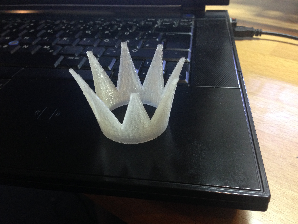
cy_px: 112
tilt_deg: -34.4
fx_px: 284
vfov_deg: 42.9
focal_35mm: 33
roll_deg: +3.7
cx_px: 149
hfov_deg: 55.4
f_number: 2.4
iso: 200
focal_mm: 4.12
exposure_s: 1/20
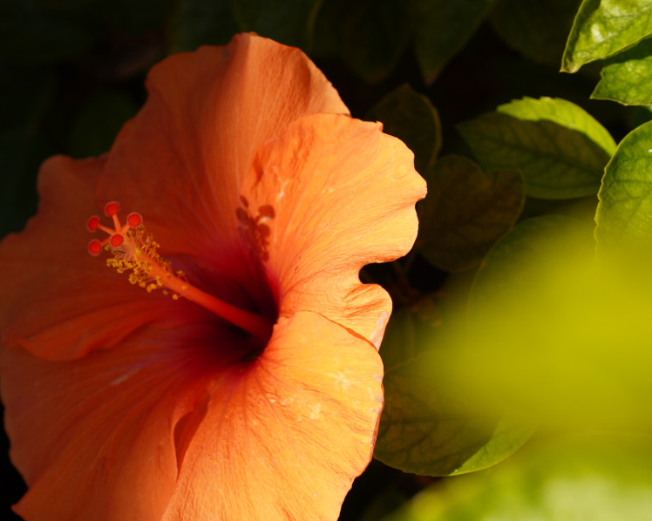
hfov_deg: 19.1
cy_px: 302
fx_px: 1929
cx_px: 241
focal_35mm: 100
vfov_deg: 15.4
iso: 100
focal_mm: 50
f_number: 5.6
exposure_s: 1/320
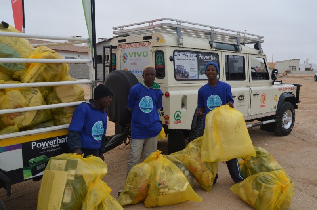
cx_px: 158
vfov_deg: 39.8
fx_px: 290
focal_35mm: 33
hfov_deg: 57.3
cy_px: 105
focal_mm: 22
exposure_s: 1/250
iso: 200
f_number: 8
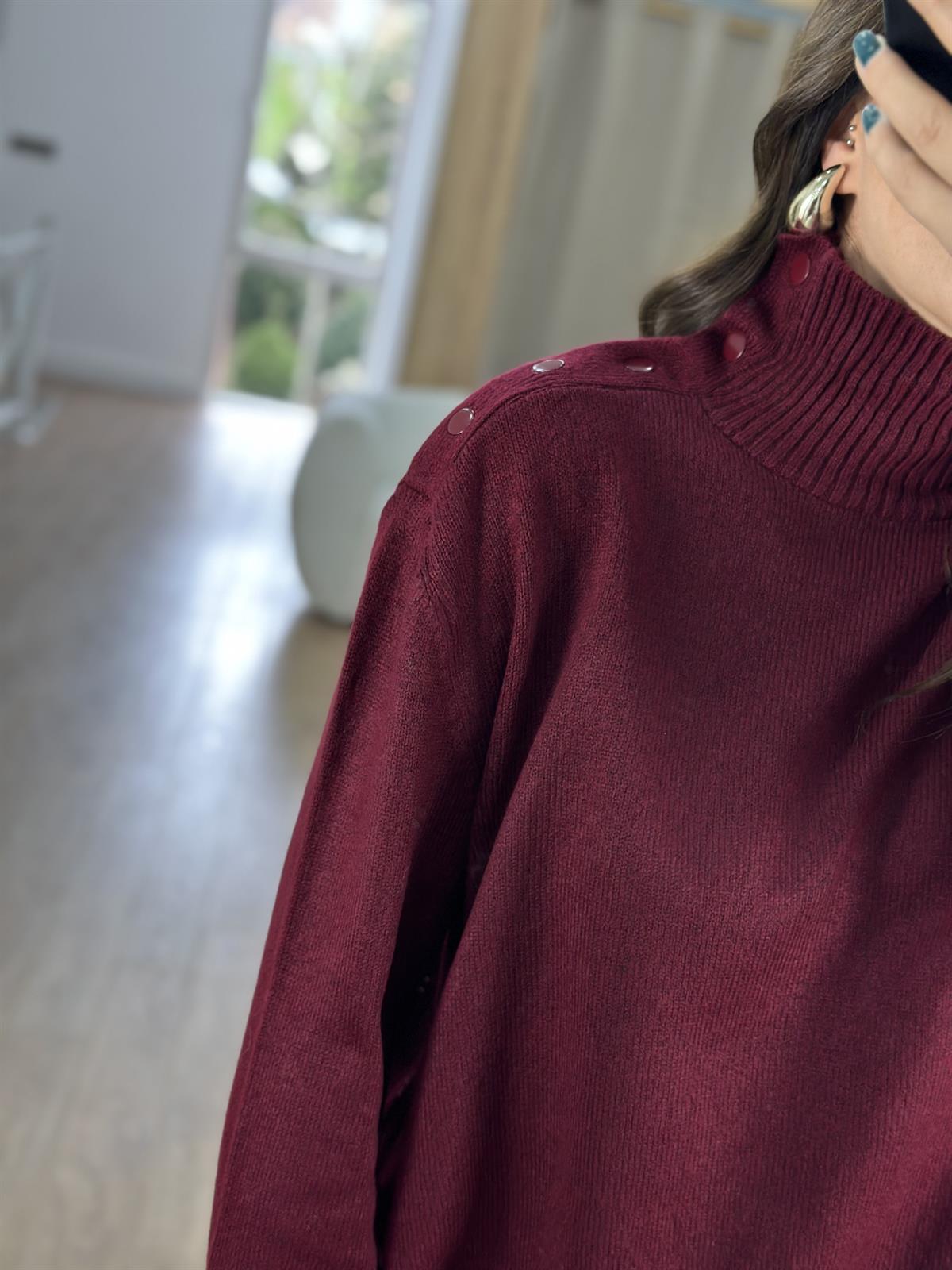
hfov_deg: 30.3
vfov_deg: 39.7
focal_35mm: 48
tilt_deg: -37.1
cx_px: 476
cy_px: 635
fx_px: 1760
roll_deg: -6.3
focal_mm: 6.86
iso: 200
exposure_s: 1/100
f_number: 1.78
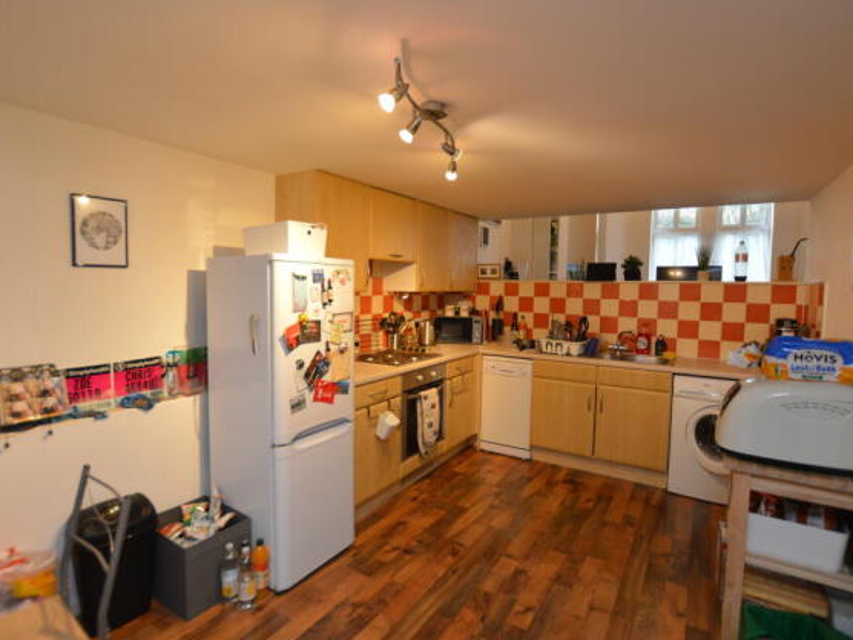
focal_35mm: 17
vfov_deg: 74.7
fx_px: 419
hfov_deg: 91.0
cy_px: 312
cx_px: 411
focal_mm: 10
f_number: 3.5
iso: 640
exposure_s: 1/60
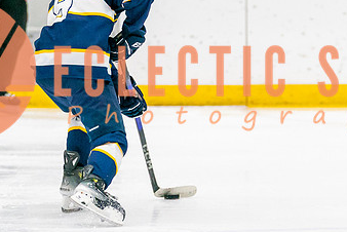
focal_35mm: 439
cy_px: 133
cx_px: 155
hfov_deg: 4.7
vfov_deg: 3.1
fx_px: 4235
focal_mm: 147
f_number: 2.8
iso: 3200
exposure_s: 1/1250
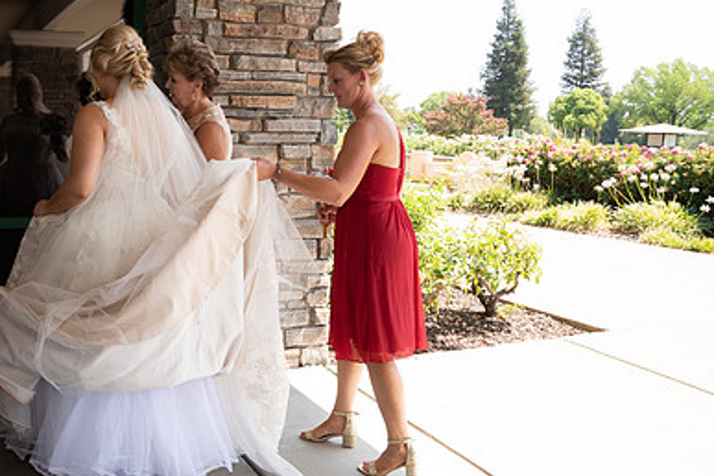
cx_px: 192
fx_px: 714
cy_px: 232
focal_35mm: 36
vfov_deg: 36.9
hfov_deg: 51.2
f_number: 8
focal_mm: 24
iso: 500
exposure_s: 1/200
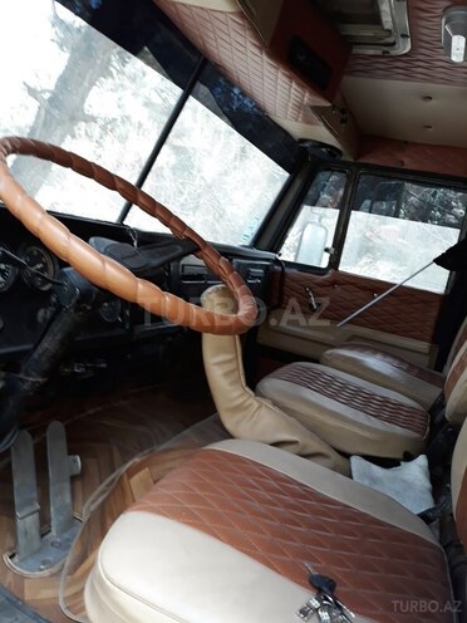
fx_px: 486
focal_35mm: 27
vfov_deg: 65.3
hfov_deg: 51.4
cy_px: 312
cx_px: 234
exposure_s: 1/100
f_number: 1.7
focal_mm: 3.71
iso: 50
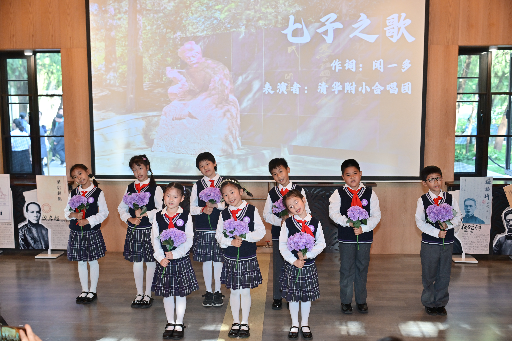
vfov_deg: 34.2
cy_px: 170
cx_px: 256
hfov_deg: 49.6
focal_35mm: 39
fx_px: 555
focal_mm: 39
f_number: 3.5
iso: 800
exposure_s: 1/160
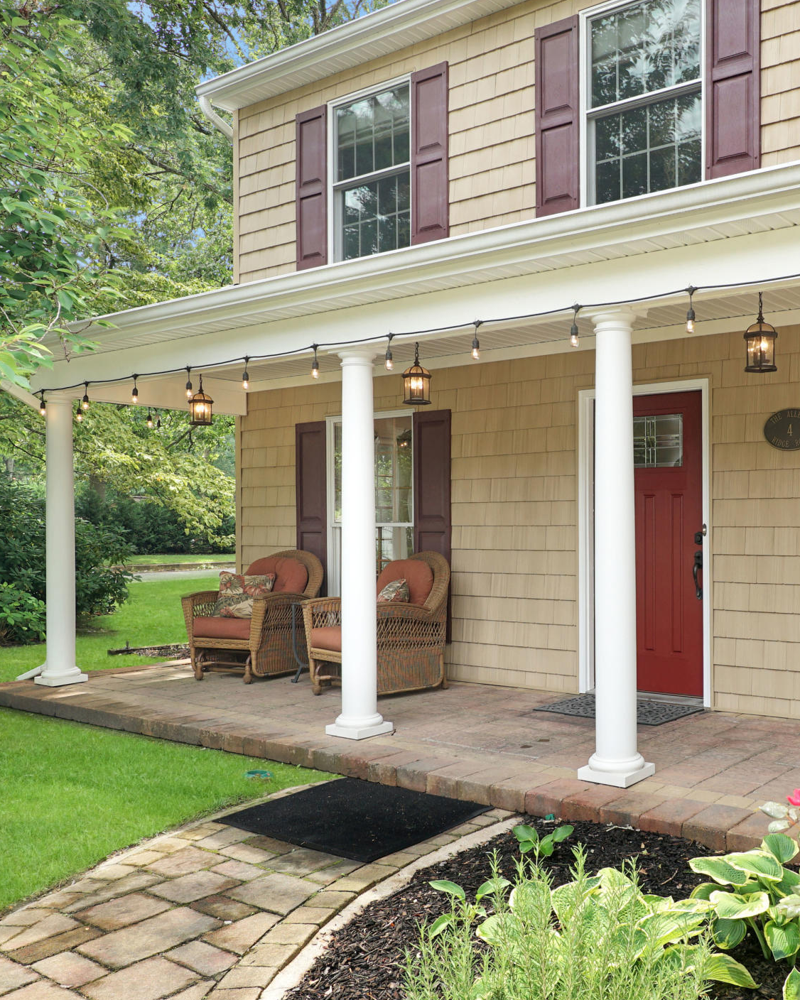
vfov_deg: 55.7
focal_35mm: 32
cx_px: 602
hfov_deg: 44.2
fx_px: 947
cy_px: 509
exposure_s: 1/50
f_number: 8
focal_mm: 16
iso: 200
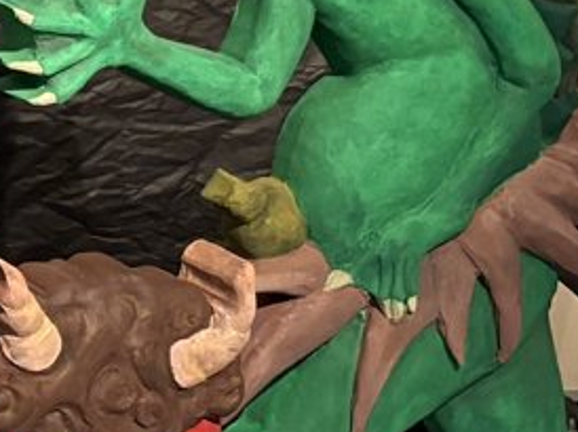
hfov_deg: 10.6
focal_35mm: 152
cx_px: -943
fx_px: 2536
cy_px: -194
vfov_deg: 9.5
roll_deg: -0.1
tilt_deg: -6.5
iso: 320
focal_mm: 5.96
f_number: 1.6
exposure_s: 1/60
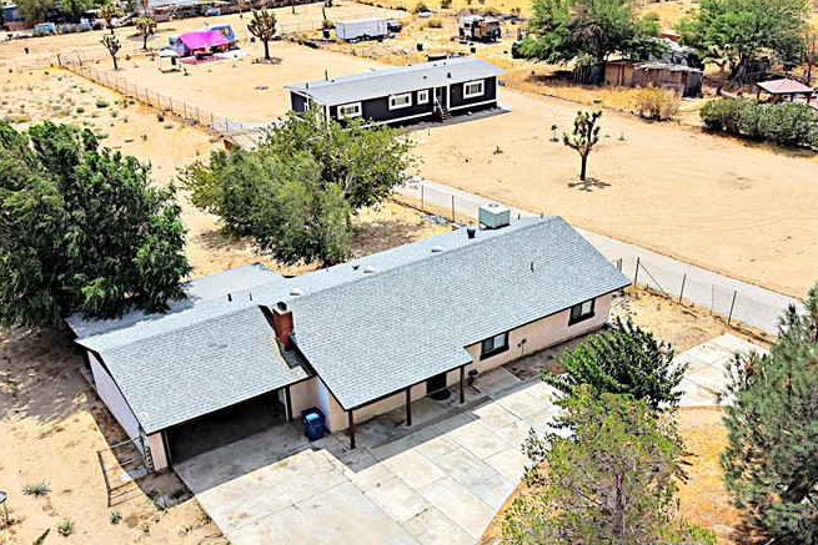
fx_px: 886
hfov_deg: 49.5
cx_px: 412
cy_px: 395
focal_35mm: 39
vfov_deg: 33.7
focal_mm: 8.67
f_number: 1.8
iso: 160
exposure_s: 1/6000
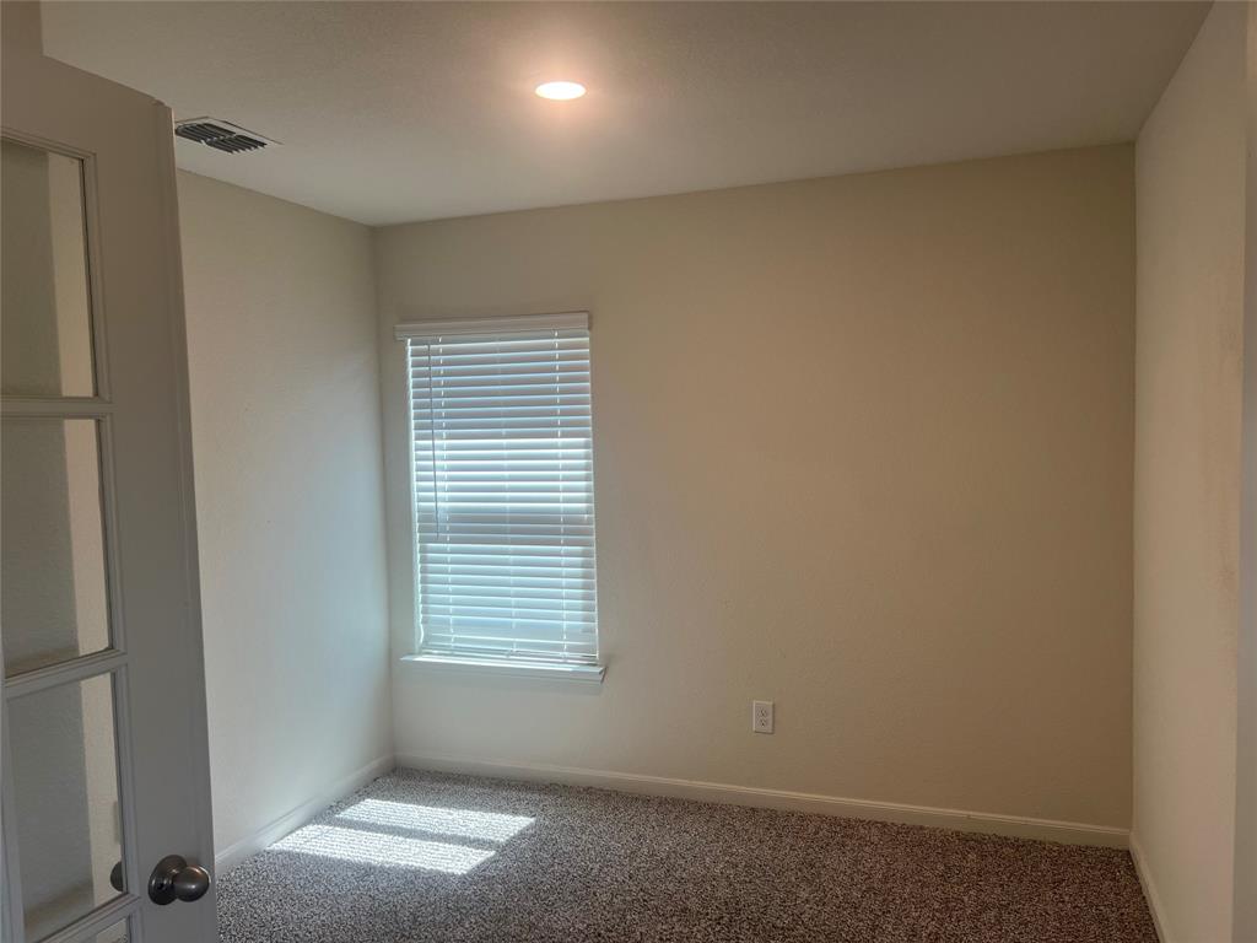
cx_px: 628
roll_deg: +1.0
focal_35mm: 26
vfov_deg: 53.1
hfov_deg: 67.3
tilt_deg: -4.2
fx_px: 944
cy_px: 472
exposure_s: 1/120
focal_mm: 5.7
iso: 80
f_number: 1.5
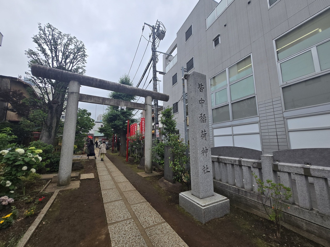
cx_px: 165
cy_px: 124
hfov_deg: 106.2
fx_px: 124
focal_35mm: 13
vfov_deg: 89.9
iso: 25
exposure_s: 1/245
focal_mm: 1.7
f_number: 2.2
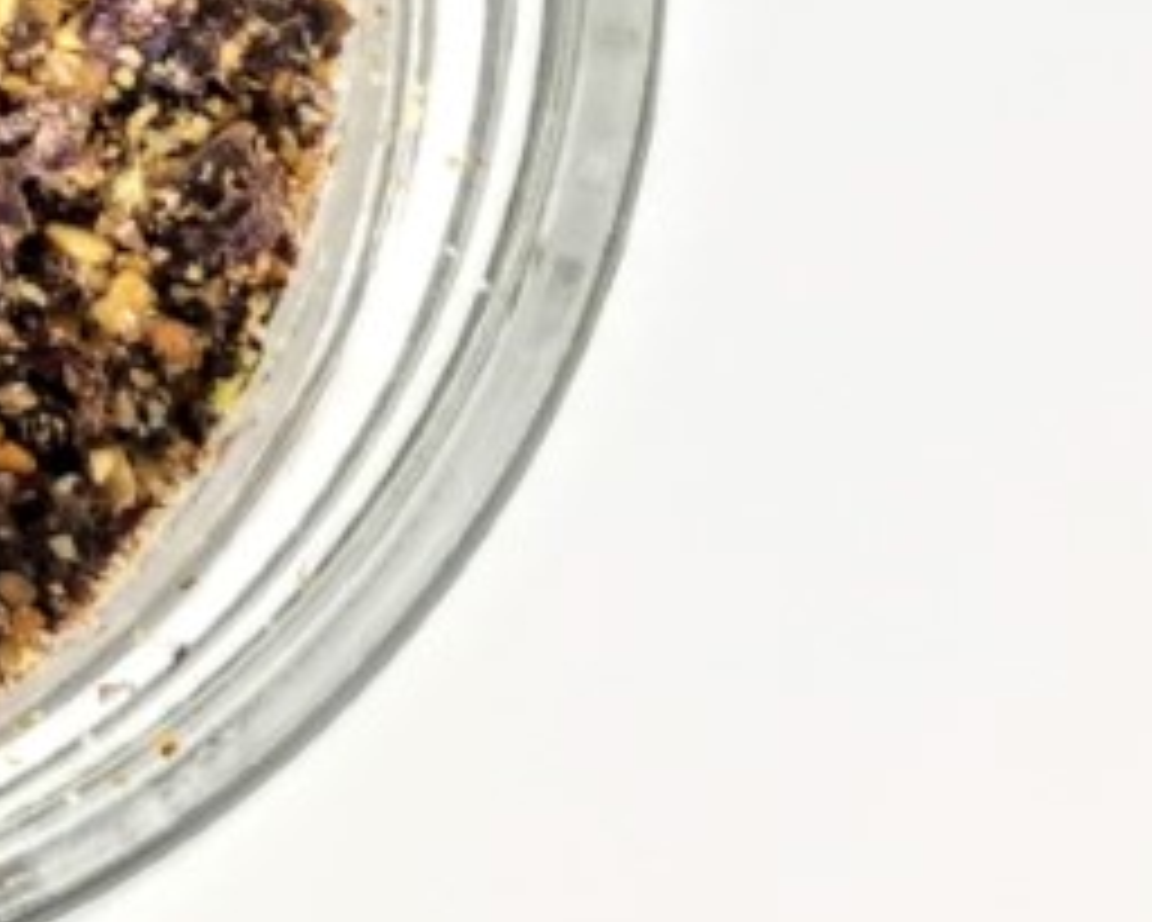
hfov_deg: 6.7
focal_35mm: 284
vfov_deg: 5.4
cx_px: -446
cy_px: -40
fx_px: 9687
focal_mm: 5.56
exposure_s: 1/50
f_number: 1.6
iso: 100
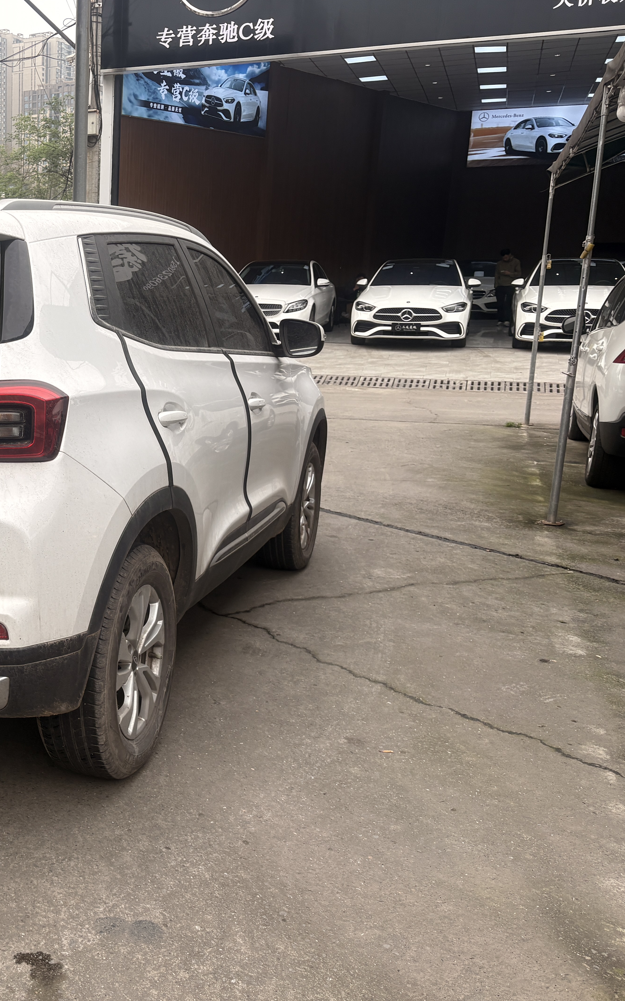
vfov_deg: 52.8
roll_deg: +0.6
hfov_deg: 31.4
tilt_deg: -12.5
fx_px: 1008
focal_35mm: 37
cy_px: 501
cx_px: -22
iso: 50
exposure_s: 1/933
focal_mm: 5.96
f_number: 1.6
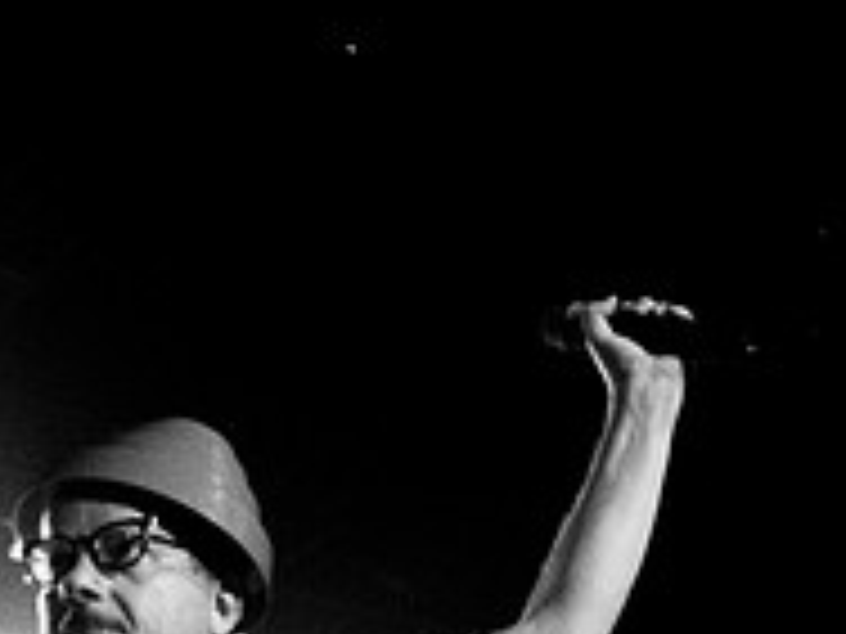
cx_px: 432
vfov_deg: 15.9
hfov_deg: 22.0
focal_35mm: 89
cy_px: 776
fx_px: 2175
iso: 1000
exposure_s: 1/320
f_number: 3.2
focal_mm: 20
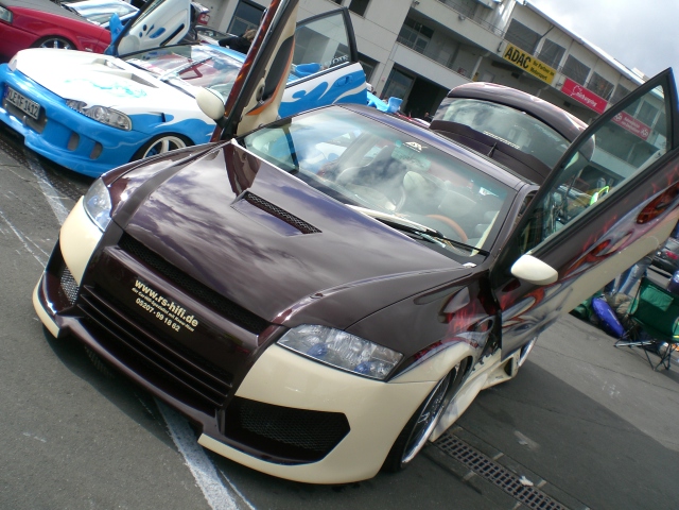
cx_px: 340
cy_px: 255
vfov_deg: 37.7
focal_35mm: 38
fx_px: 745
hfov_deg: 49.0
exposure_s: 1/250
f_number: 4.4
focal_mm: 6.3
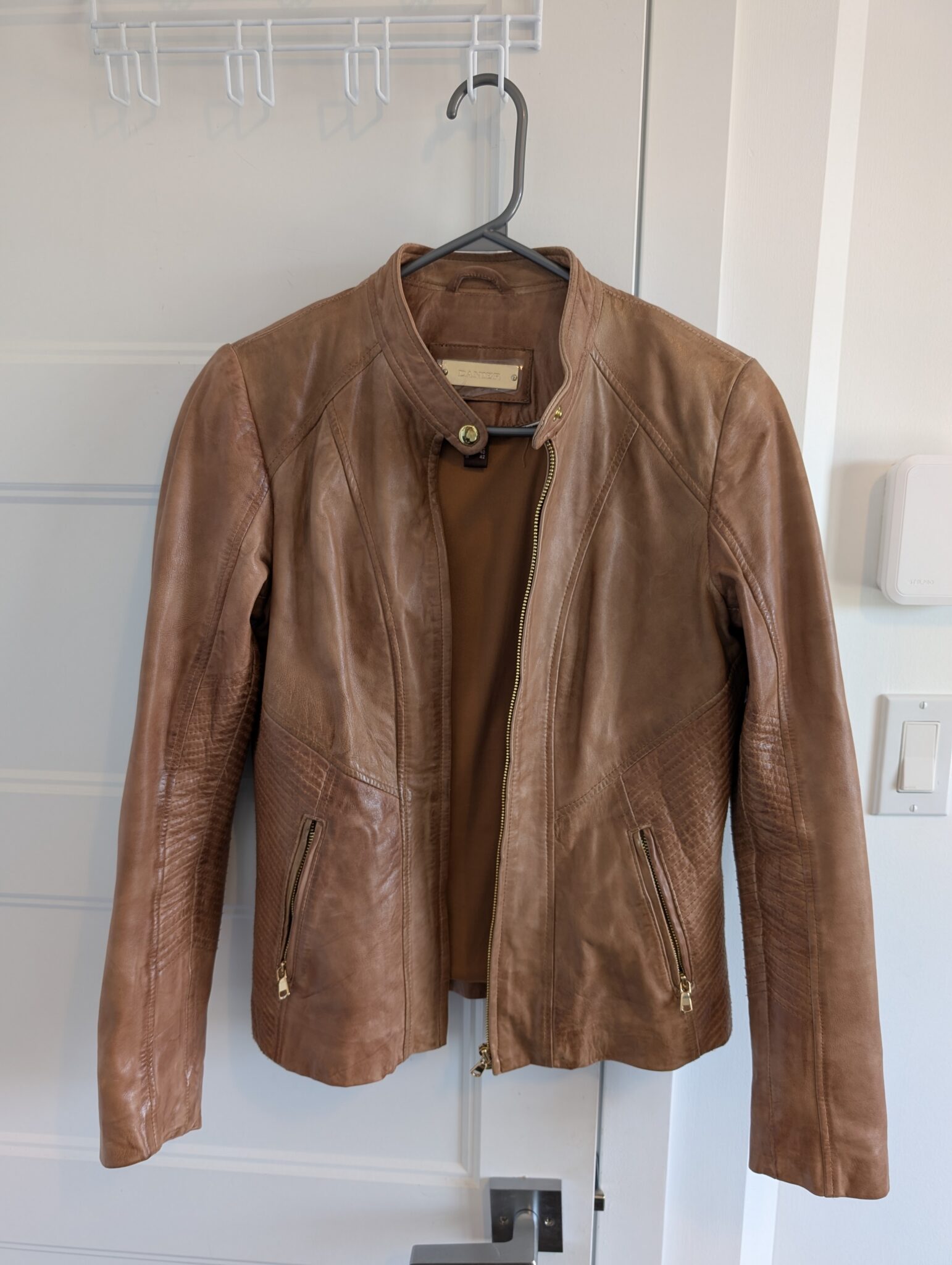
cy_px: 632
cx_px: 476
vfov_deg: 71.5
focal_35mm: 24
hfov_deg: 56.9
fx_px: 878
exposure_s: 1/40
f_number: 1.68
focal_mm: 6.9
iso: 50
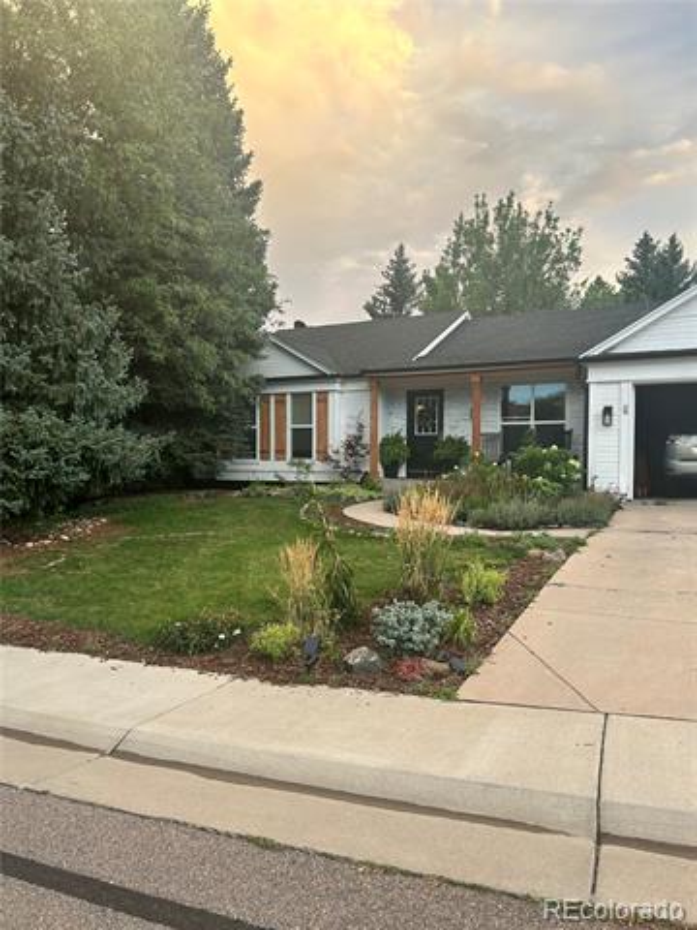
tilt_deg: +0.5
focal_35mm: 26
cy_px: 465
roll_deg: -0.3
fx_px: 698
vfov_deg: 67.3
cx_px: 348
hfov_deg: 53.1
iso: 32
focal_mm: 5.7
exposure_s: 1/141
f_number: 1.5
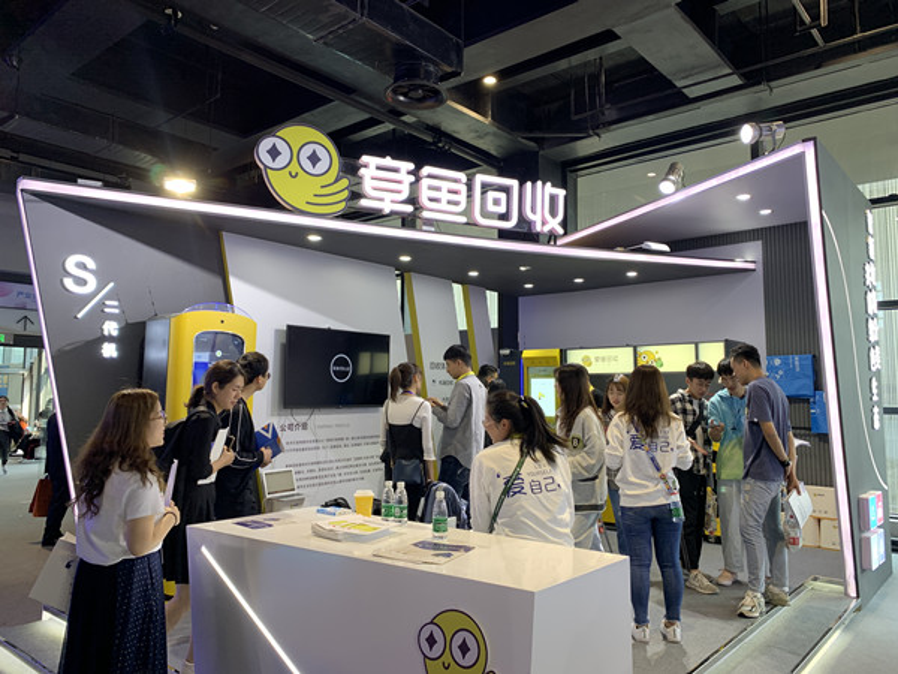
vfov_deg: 53.1
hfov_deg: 67.3
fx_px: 674
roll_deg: -0.4
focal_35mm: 26
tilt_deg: +5.8
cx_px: 449
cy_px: 337
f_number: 1.8
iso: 80
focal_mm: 4.25
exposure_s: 1/50
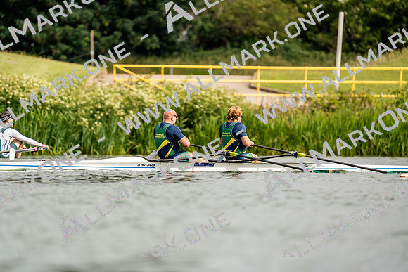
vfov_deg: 2.3
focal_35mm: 600
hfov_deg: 3.4
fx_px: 6801
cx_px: 204
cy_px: 136
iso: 320
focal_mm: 600
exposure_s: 1/2000
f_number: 6.3
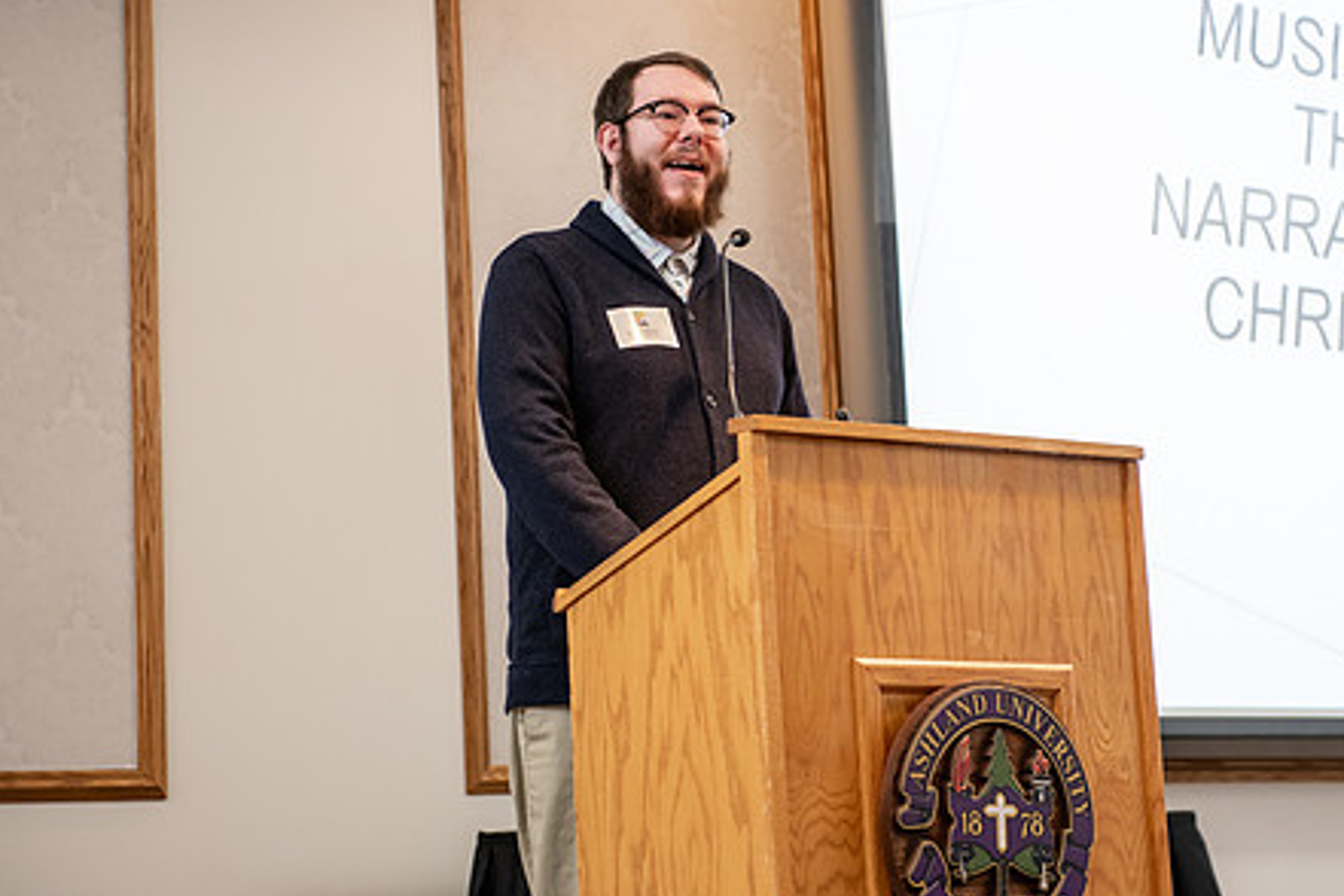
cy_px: 337
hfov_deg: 22.1
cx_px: 783
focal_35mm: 92
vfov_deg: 14.8
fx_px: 3434
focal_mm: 70
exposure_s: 1/160
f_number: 3.5
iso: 1600
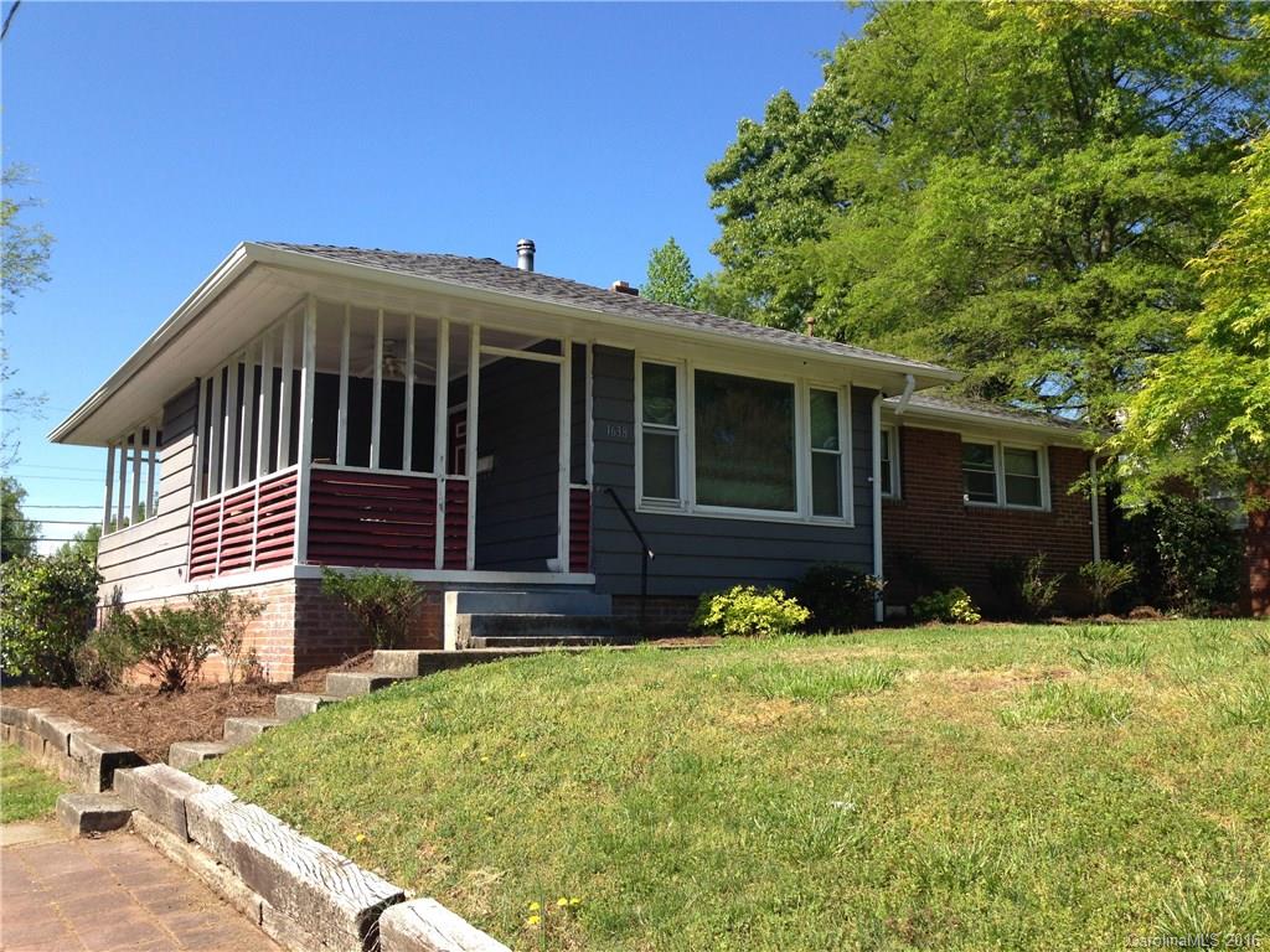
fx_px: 1211
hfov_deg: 55.4
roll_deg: -0.5
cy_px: 476
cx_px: 635
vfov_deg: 42.9
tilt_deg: +9.4
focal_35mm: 33
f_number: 2.4
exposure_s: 1/786
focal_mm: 4.12
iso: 50
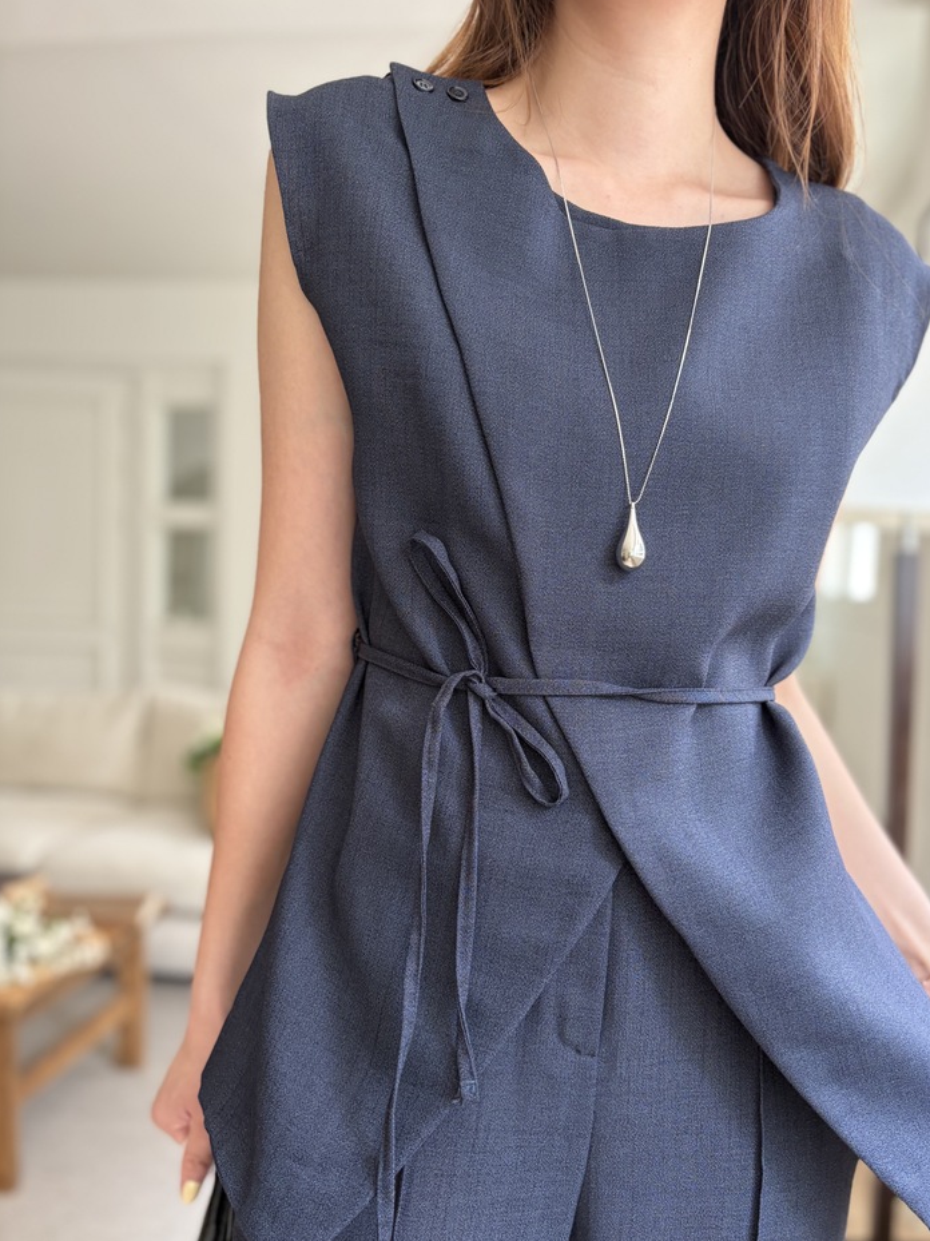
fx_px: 1004
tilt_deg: -5.0
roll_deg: -2.5
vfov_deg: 63.4
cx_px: 493
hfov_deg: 49.7
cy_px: 664
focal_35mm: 28
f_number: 1.6
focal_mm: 5.96
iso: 125
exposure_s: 1/94
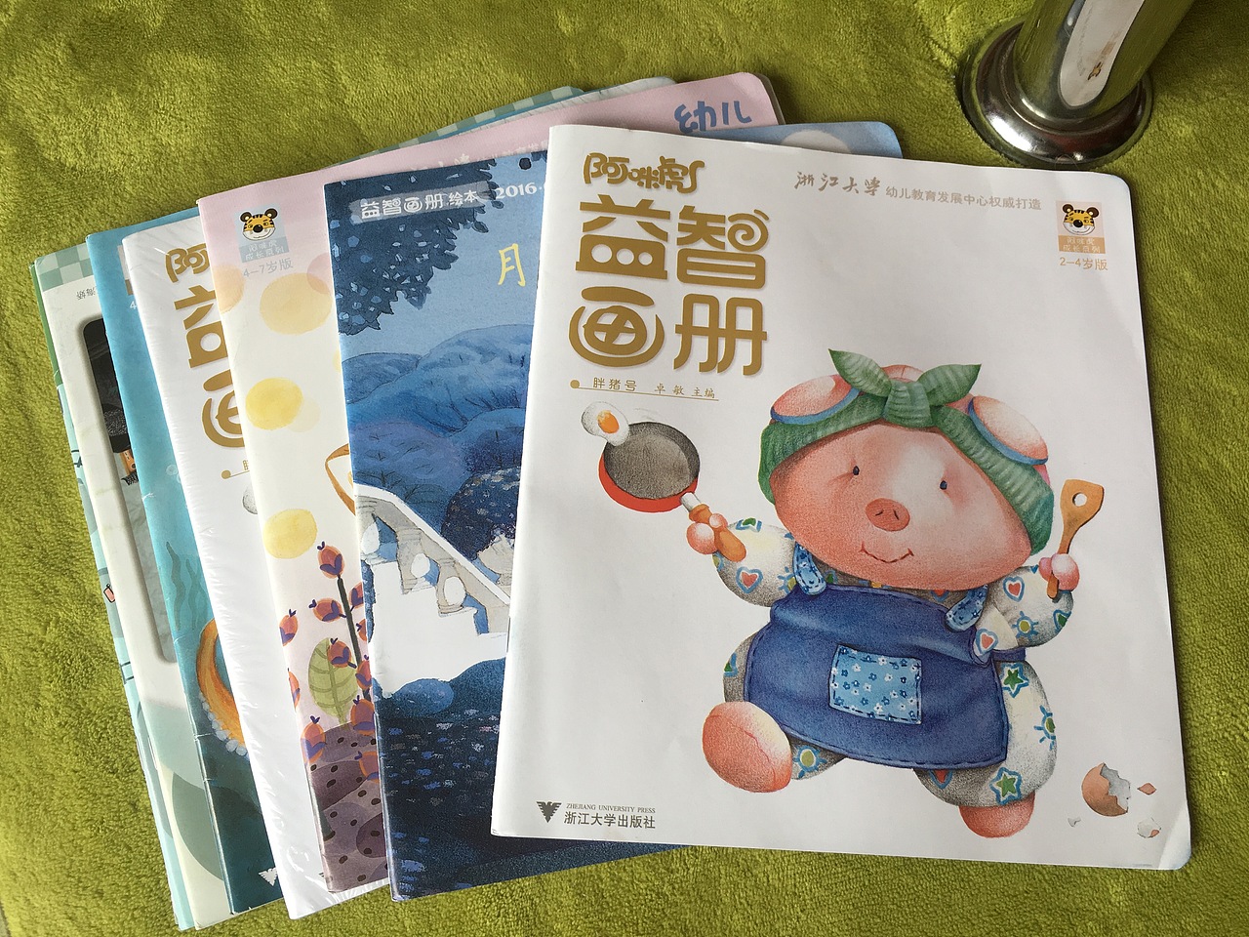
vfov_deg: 48.2
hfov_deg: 61.7
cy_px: 468
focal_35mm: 29
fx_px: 1046
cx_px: 624
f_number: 2.2
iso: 32
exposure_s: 1/100
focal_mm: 4.15
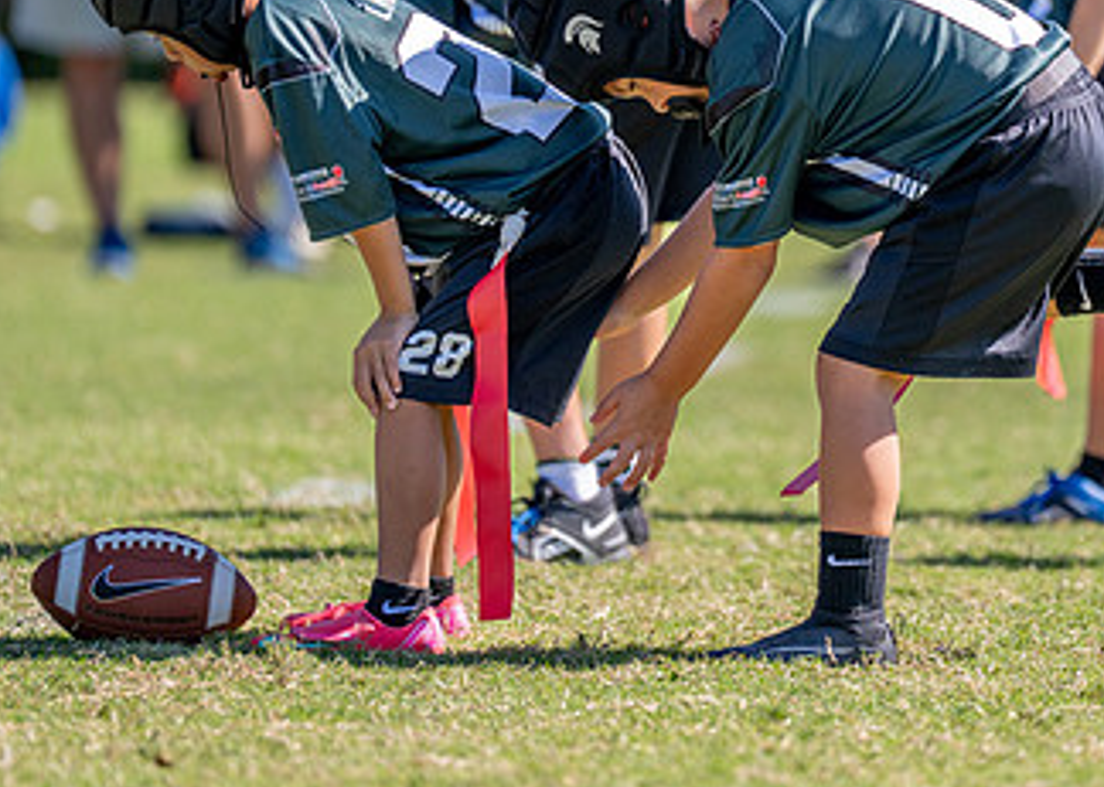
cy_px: 135
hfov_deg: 4.7
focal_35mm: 433
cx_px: 798
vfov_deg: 3.3
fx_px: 13568
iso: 200
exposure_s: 1/2500
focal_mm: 200
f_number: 2.8
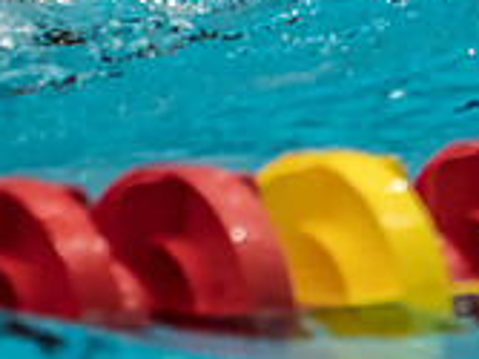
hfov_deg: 0.9
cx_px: 66
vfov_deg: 0.7
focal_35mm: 2096
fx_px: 28983
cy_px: -279
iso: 1600
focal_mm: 200
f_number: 2.8
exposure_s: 1/1000
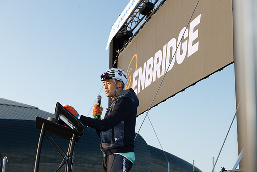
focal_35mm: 70
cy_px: 86
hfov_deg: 28.8
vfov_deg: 19.5
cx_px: 128
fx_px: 500
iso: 125
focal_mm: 70
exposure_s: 1/125
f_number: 9
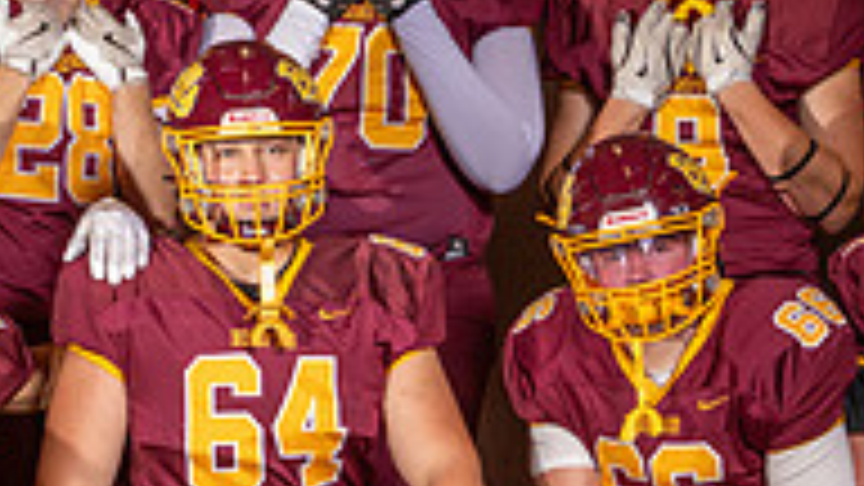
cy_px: 467
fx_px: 4307
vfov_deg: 6.4
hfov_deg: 11.4
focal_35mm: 188
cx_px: 616
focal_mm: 50
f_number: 4.5
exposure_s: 1/160
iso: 80
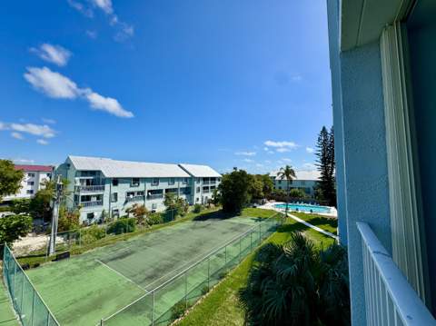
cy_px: 163
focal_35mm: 14
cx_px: 218
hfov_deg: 102.1
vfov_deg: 85.6
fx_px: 176
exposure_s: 1/4132
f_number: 2.2
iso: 50
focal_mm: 2.22
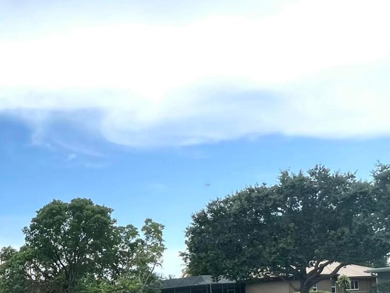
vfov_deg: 30.6
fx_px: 484
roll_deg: +3.1
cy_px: 308
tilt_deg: +1.4
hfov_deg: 39.9
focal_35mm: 43
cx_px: 23
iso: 32
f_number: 1.8
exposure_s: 1/995
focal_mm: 1.57
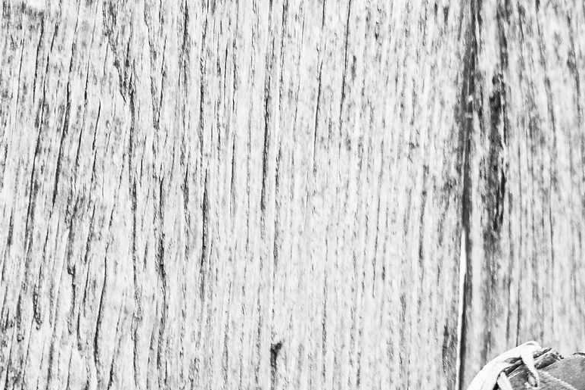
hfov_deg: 6.3
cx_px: 855
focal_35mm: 326
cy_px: 407
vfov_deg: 4.2
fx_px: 5296
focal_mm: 70
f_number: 4
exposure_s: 1/60
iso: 100
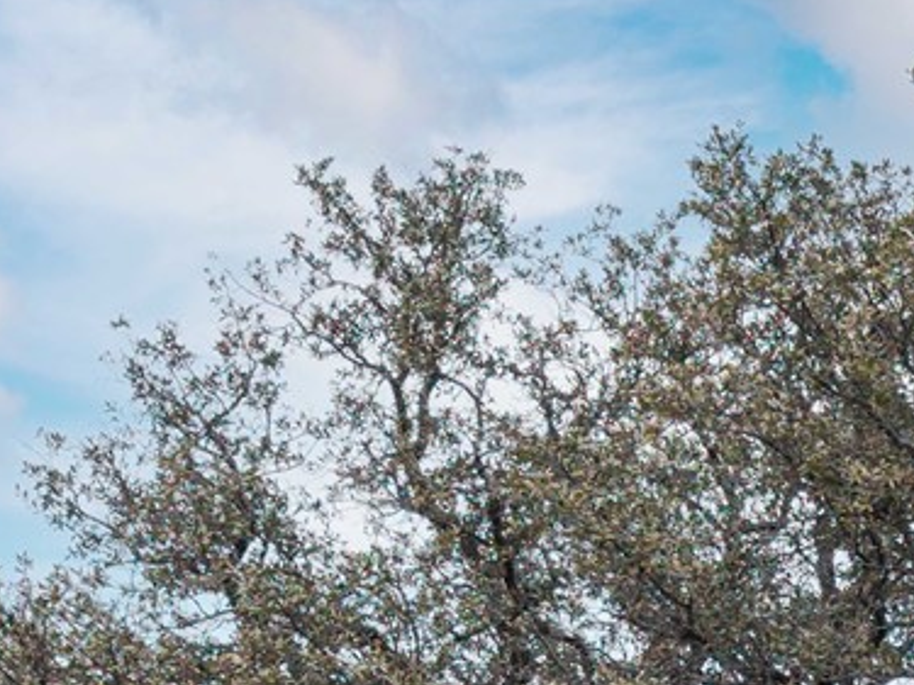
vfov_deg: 10.0
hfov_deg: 13.1
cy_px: 1628
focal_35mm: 131
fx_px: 3458
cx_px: 1806
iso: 160
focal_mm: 8.67
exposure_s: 1/1250
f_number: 1.8
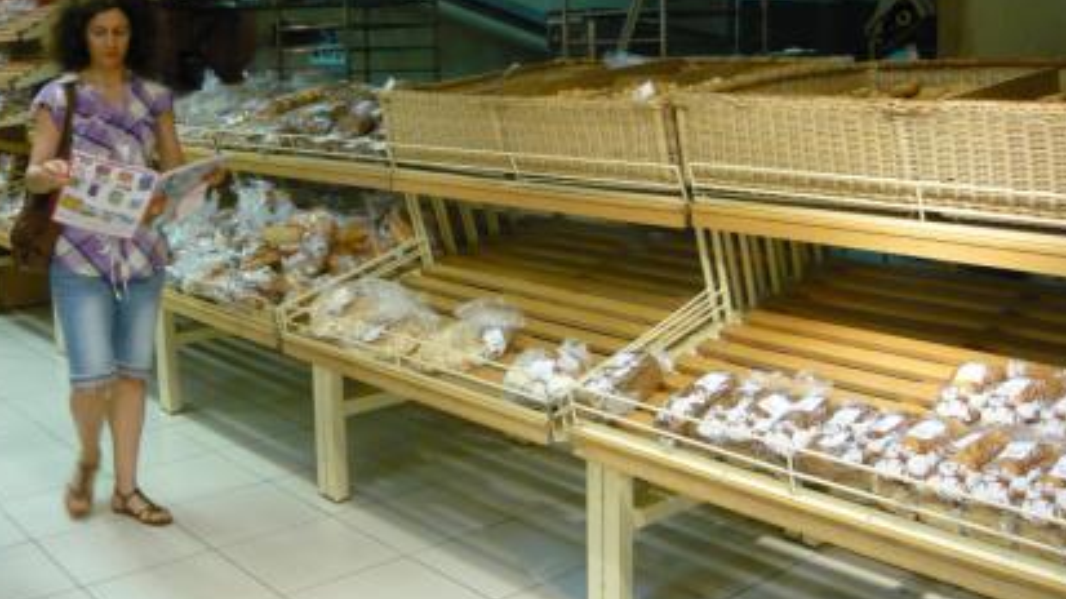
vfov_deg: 30.2
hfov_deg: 51.6
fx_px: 1102
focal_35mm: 39
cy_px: 194
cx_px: 503
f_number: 2.8
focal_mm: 5.5
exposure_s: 1/30
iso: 320
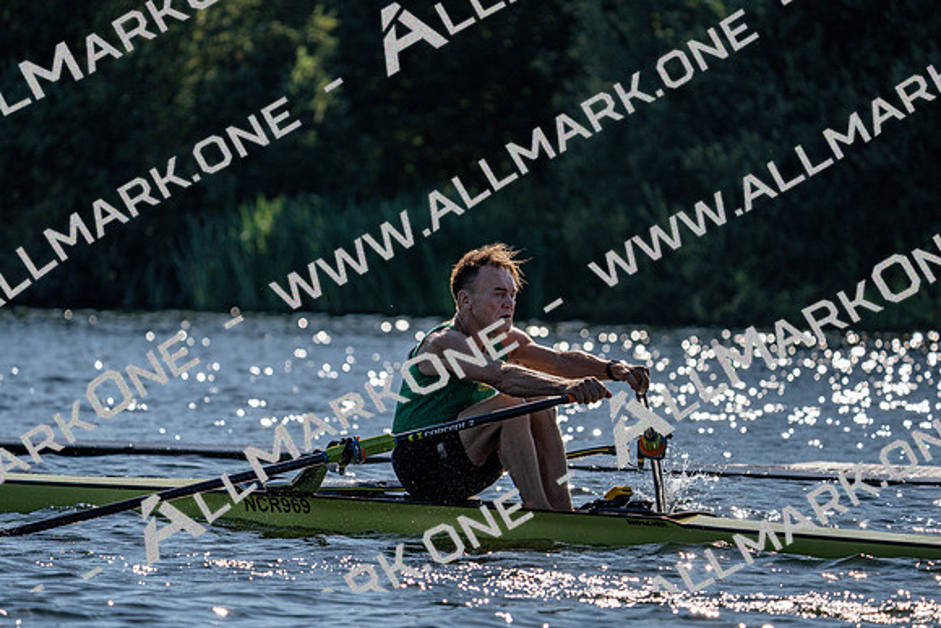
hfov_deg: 7.4
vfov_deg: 5.0
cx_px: 470
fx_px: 7242
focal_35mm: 277
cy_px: 314
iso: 125
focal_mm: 277
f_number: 5.6
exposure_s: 1/1600
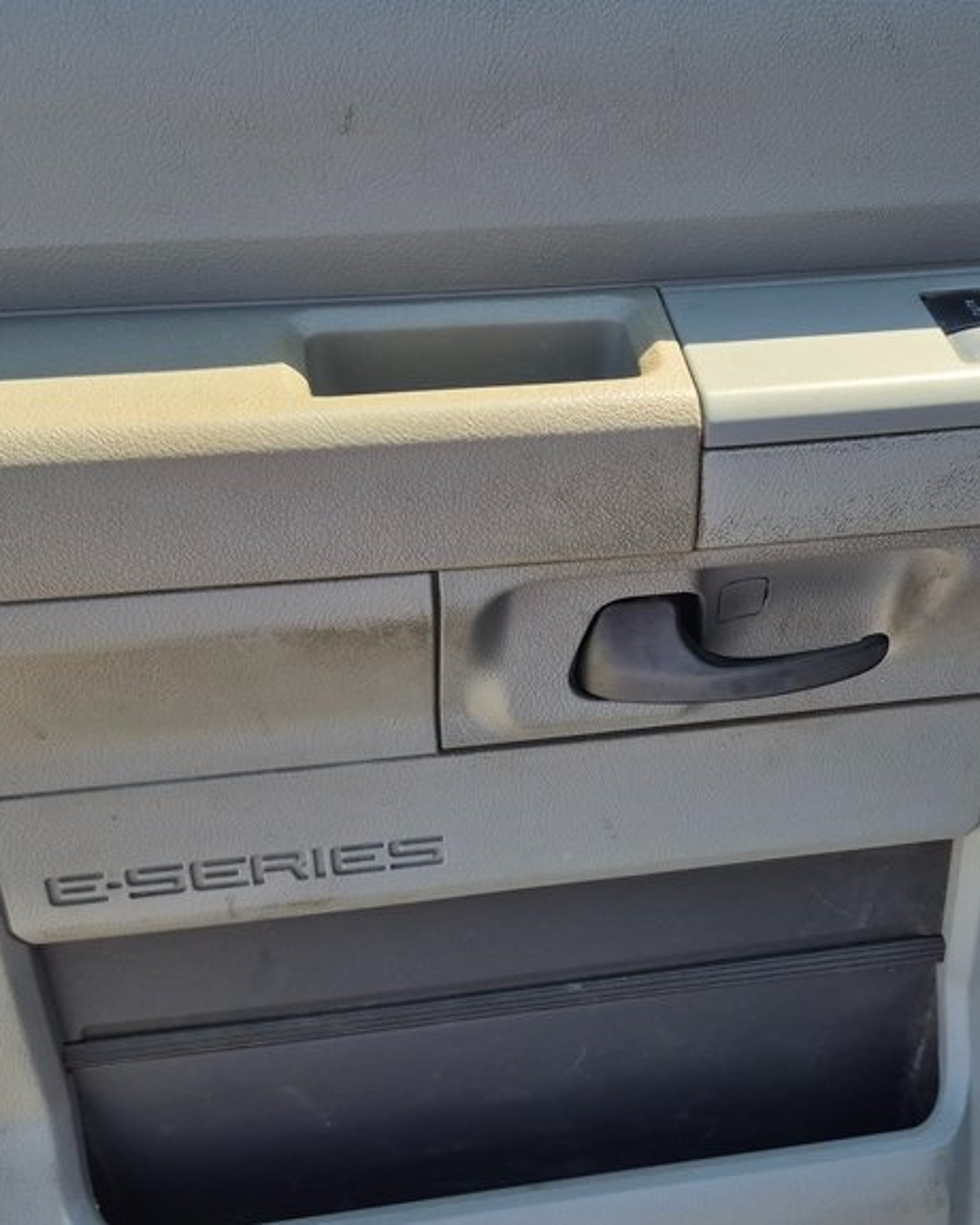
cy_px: 648
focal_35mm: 40
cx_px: 586
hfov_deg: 37.2
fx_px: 1450
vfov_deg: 45.8
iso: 25
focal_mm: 5.4
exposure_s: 1/860
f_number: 1.8
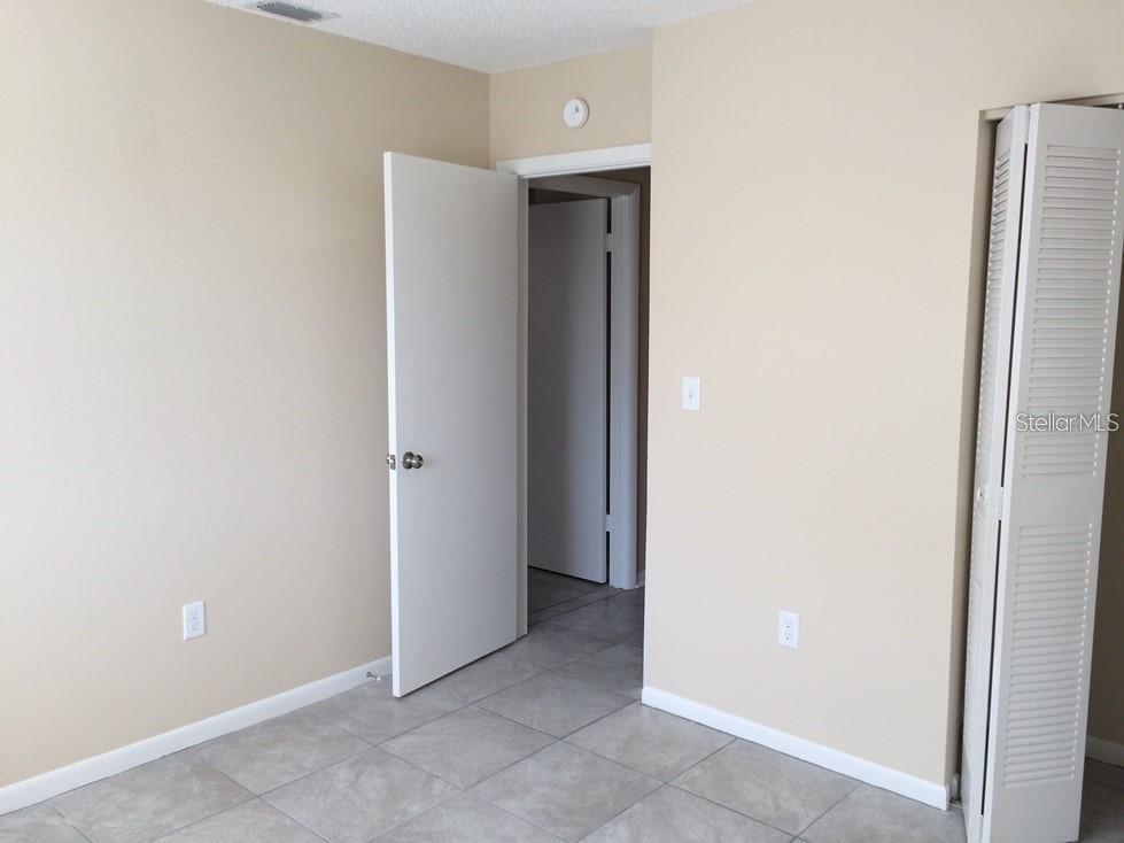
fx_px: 942
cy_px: 422
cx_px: 562
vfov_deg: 48.2
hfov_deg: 61.7
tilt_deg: -9.1
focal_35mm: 29
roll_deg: -0.2
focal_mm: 4.15
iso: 50
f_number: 2.2
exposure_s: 1/120
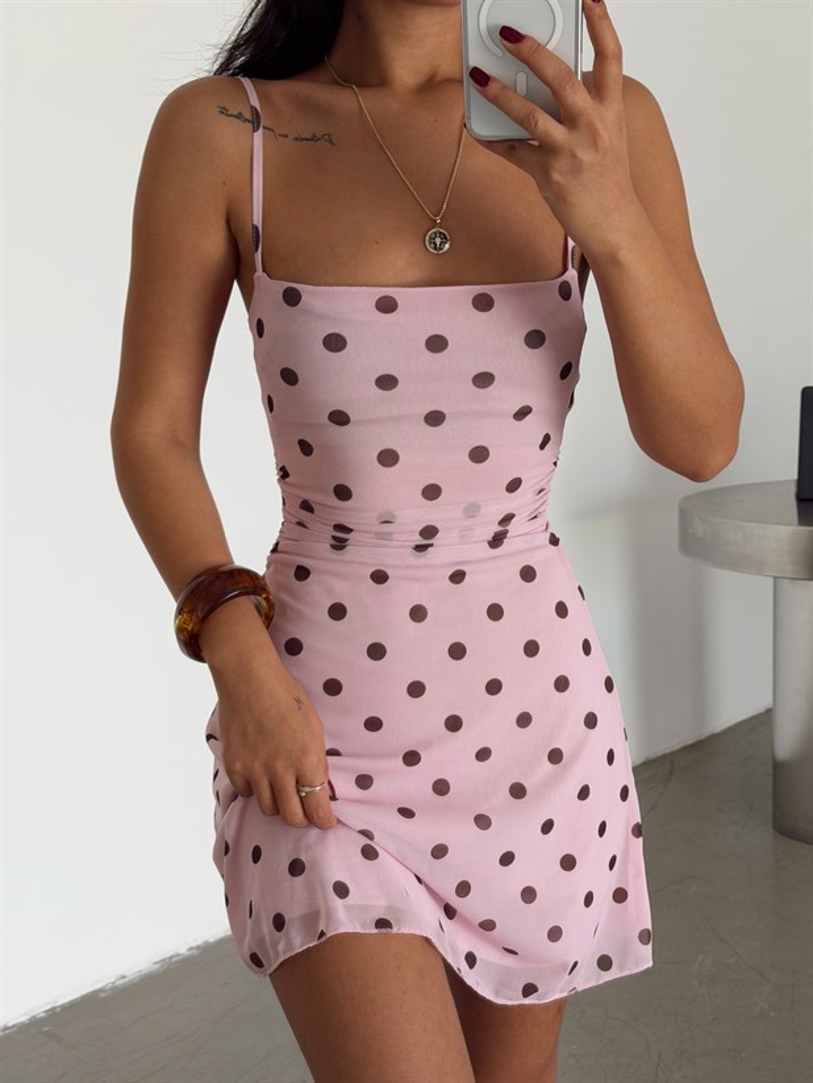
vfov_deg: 39.6
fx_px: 1502
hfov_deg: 30.3
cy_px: 542
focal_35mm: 48
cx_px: 406
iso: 50
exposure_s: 1/208
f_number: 1.78
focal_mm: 6.76
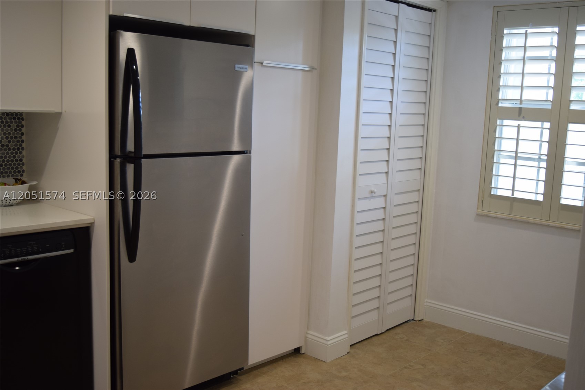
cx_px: 292
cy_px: 195
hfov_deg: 49.6
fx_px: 634
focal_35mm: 39
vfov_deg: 34.2
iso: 400
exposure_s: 1/80
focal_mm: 26
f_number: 4.5
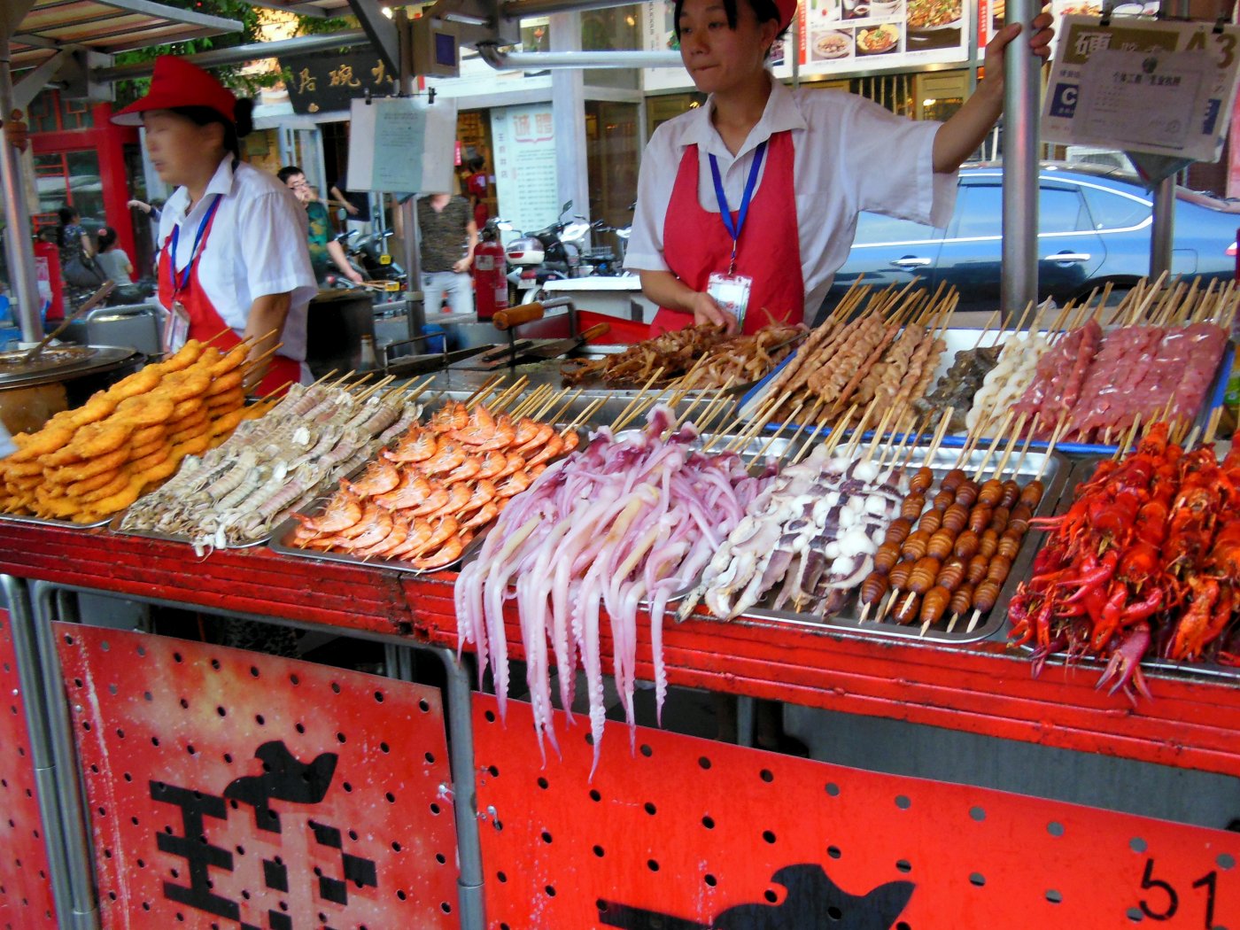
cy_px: 465
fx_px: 1218
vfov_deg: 41.8
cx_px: 620
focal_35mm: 34
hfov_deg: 54.0
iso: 400
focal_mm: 6
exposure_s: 1/25
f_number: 3.9
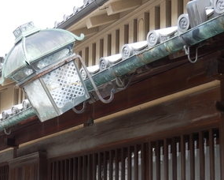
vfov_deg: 21.4
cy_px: 158
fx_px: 464
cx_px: 100
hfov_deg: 27.1
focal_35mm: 70
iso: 200
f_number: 3.8
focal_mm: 17
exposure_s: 1/125
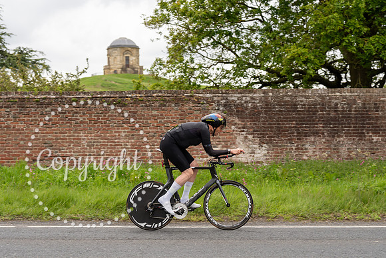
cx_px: 193
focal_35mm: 70
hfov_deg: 28.8
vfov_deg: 19.5
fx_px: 751
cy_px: 129
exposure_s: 1/1000
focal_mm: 70
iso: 250
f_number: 3.5
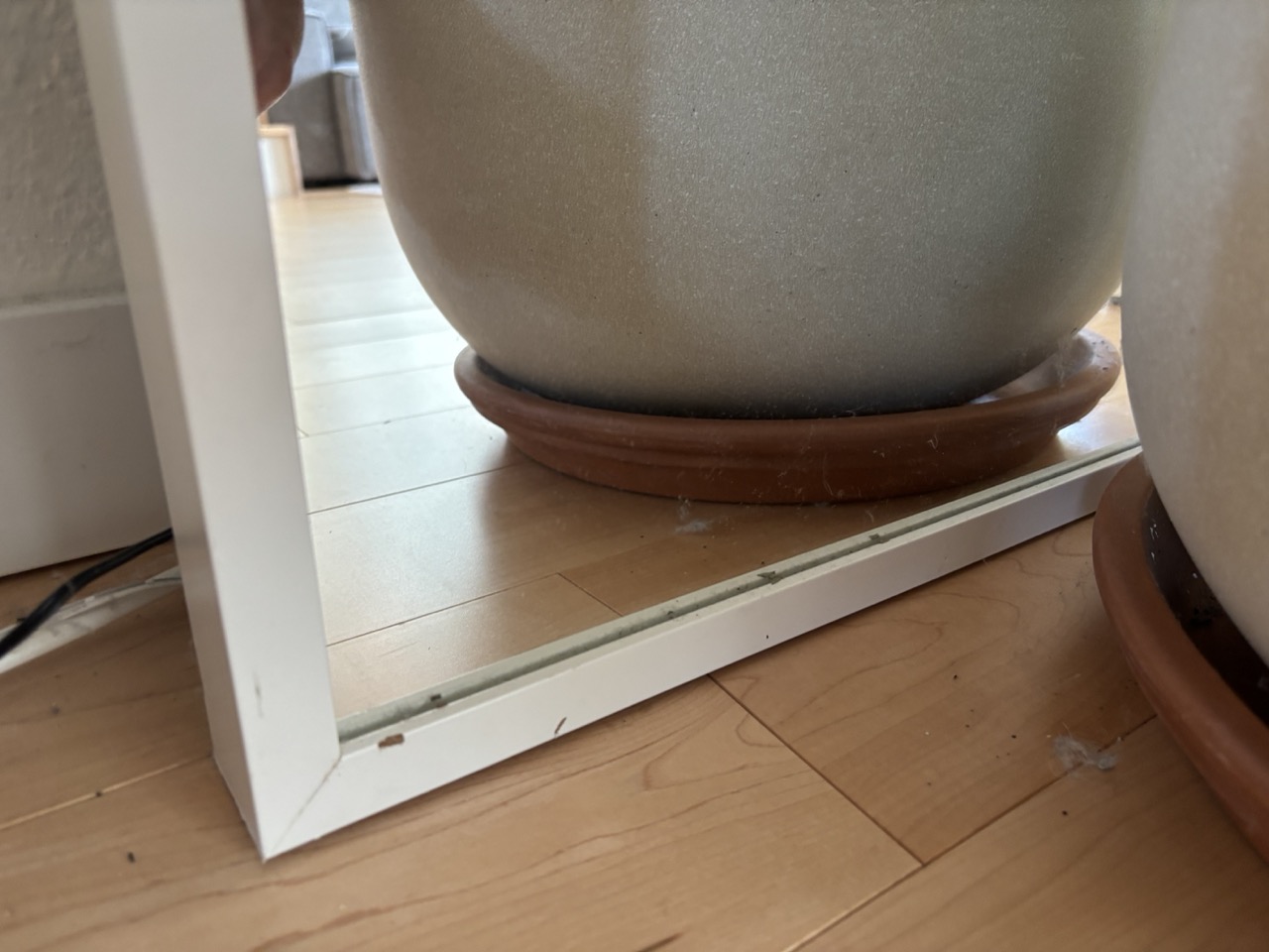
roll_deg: -2.9
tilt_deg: -27.9
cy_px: 476
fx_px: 953
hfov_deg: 67.3
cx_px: 634
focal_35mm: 26
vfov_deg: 53.1
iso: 200
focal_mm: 5.96
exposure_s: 1/42
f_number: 1.6
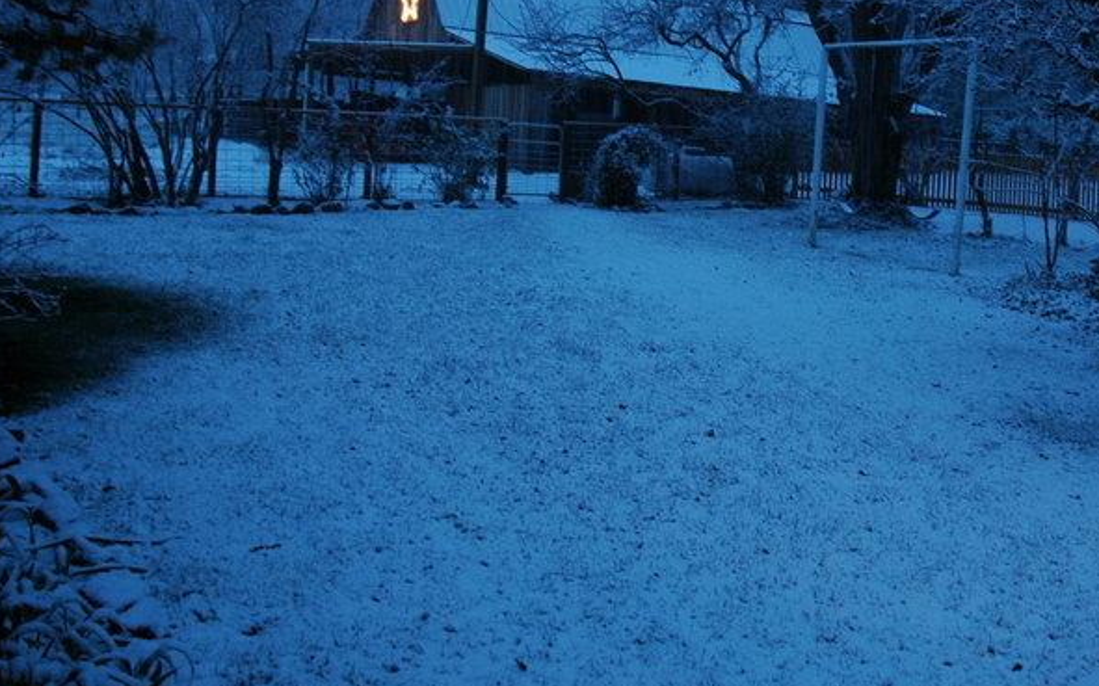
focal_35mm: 42
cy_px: 216
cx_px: 791
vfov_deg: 30.2
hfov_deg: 45.9
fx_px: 1258
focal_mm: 18
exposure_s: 1/2.5
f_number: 3.5
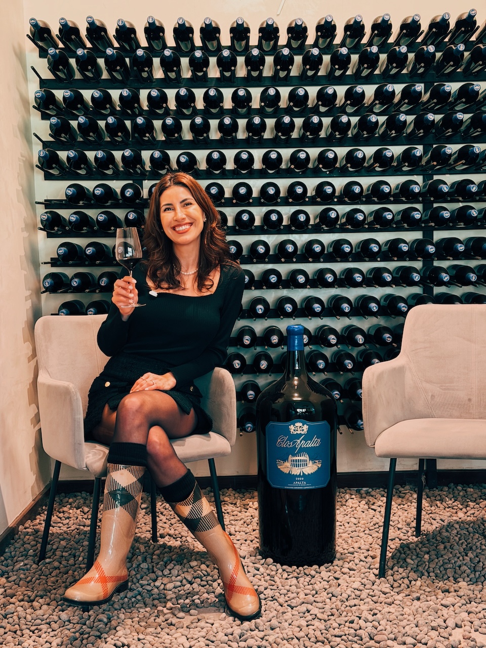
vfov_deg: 39.7
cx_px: 243
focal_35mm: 48
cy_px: 324
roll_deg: +1.2
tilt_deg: -5.1
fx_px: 899
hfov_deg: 30.3
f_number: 1.78
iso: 400
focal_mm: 6.76
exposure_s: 1/33
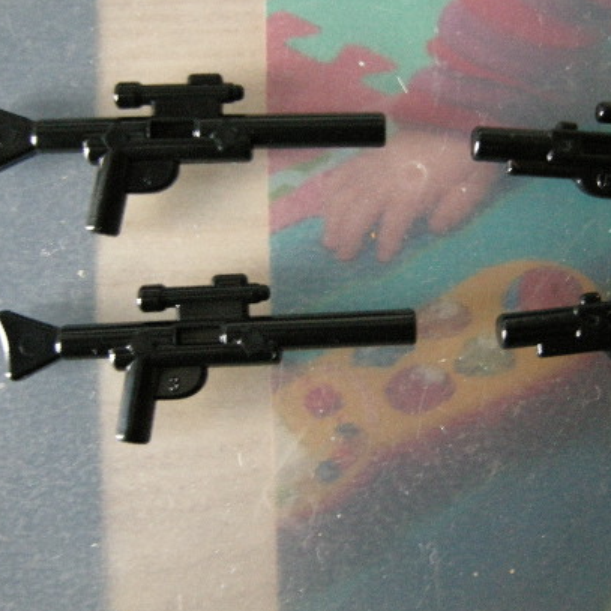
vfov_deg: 34.0
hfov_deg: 33.7
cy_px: 261
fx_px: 998
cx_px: 404
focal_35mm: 50
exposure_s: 1/8.8
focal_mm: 7.5
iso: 400
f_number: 2.7
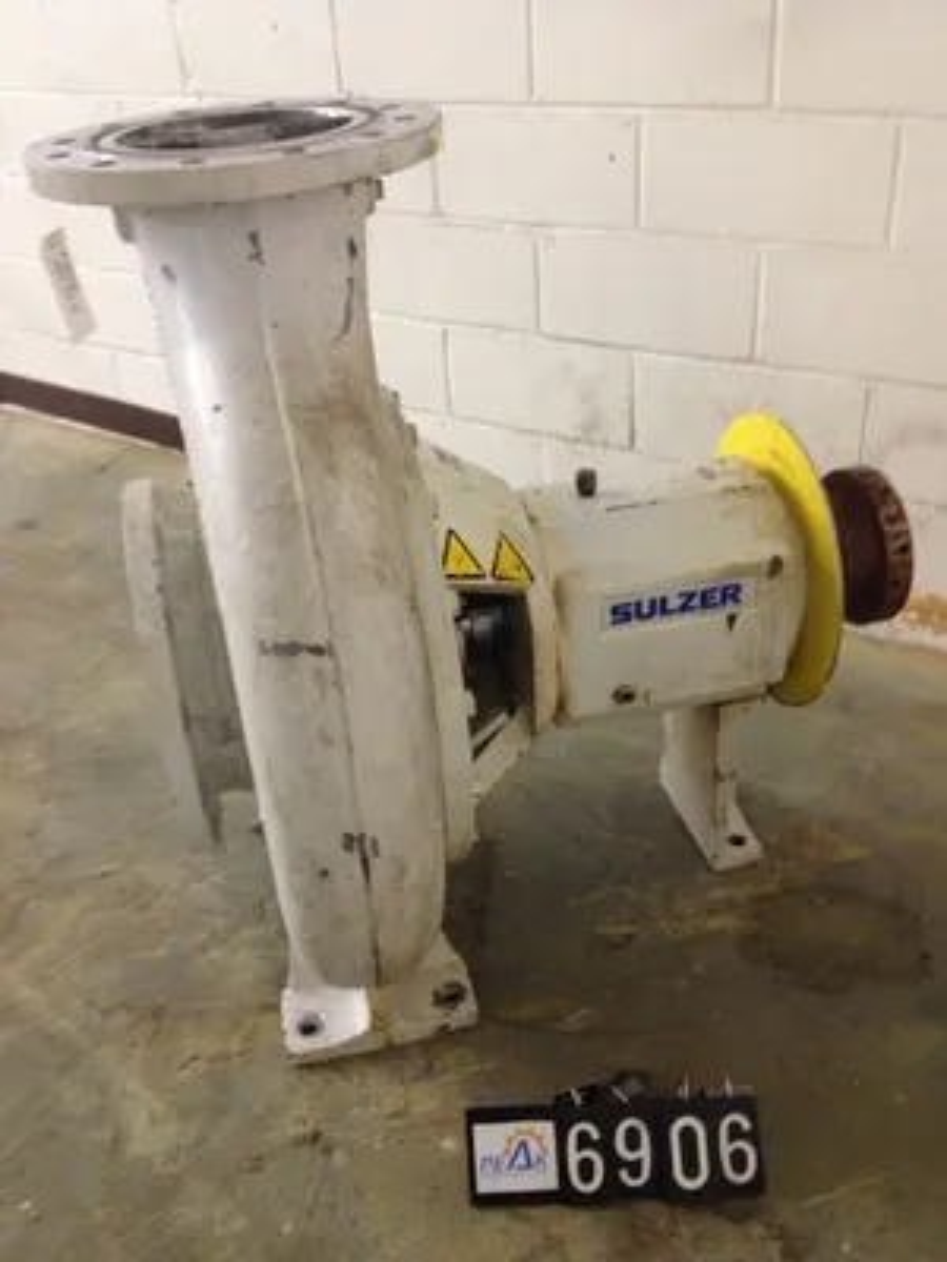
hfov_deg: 40.7
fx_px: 1277
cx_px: 474
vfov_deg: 52.6
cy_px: 631
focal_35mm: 35
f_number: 2.4
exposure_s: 1/20
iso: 125
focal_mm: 4.28
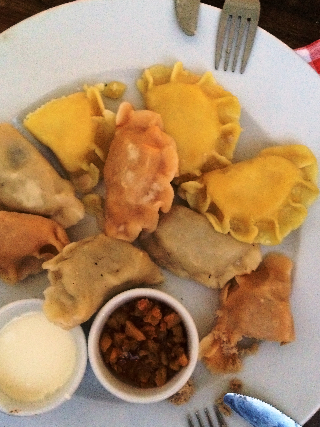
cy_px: 221
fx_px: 456
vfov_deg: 50.1
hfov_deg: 38.7
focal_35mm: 37
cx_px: 153
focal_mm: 4.15
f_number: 2.2
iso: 640
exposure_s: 1/17
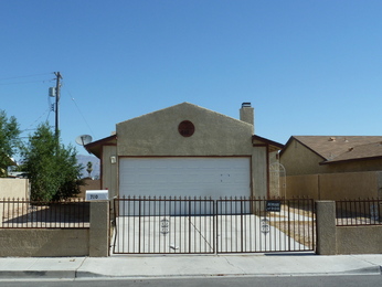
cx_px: 191
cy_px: 144
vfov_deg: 34.4
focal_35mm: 42
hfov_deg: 44.8
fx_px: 464
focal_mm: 6.9
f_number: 5
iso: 80
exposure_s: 1/500
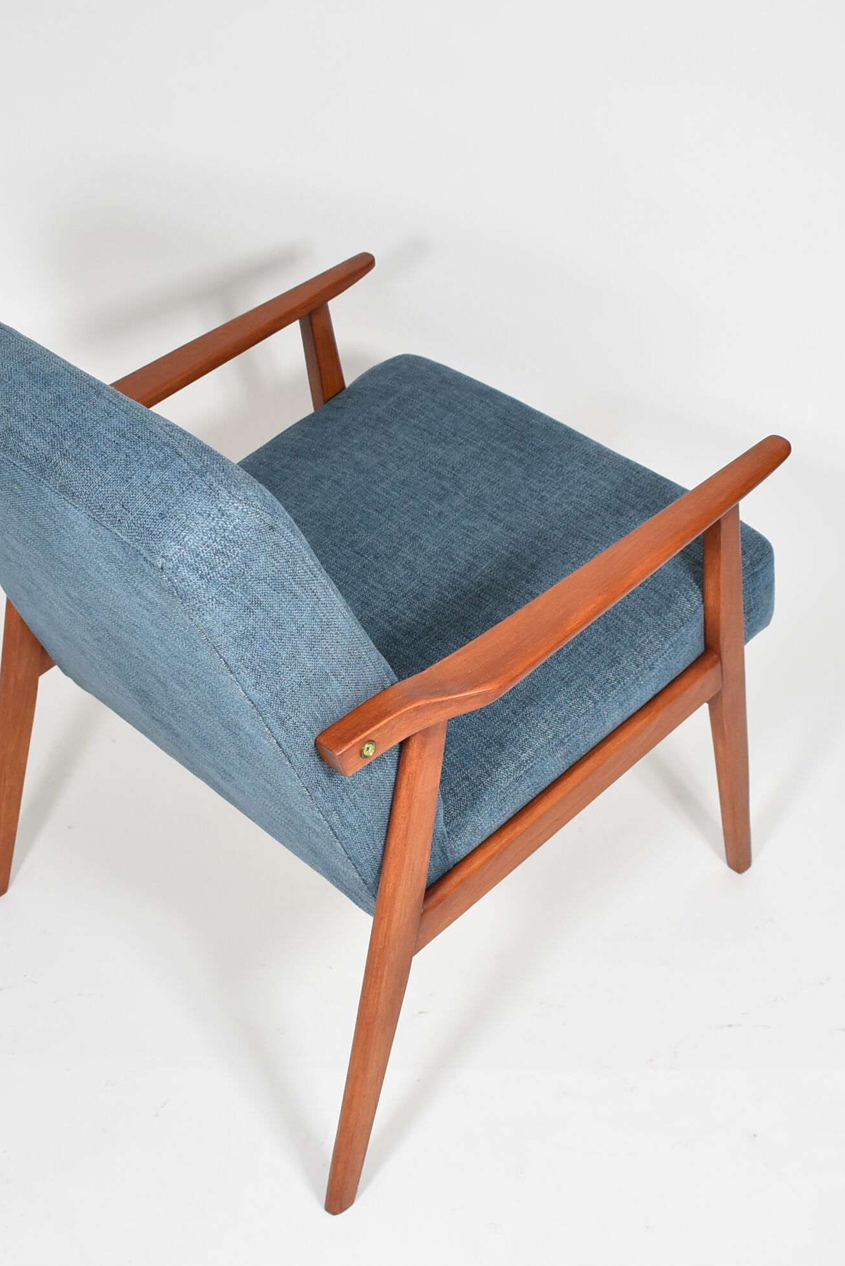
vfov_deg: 39.6
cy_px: 629
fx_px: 1760
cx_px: 315
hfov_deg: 26.9
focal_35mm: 50
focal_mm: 22
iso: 800
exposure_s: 1/125
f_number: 5
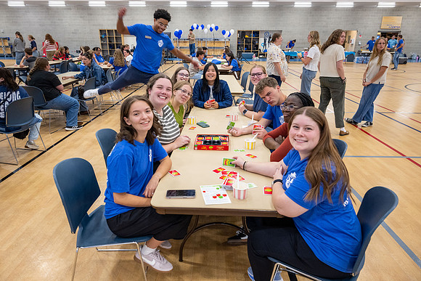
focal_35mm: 25
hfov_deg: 71.3
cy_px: 136
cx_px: 207
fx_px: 294
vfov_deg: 51.1
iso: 1600
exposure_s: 1/100
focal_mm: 24
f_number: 5
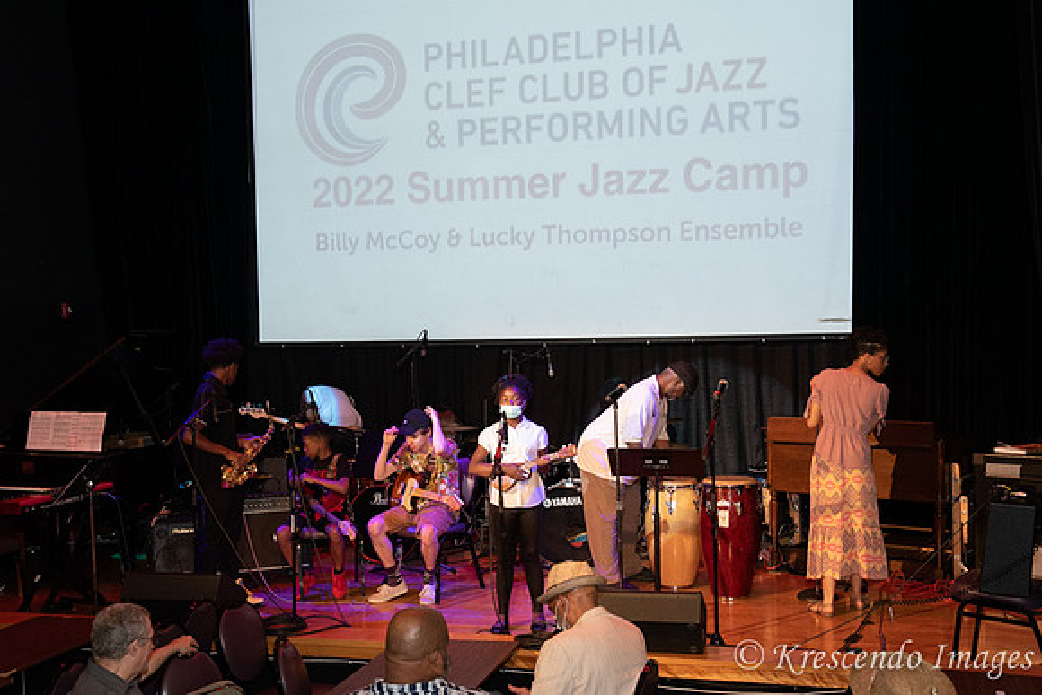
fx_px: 1242
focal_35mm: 43
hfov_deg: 45.5
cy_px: 392
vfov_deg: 31.2
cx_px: 504
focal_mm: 38
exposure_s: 1/125
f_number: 5.6
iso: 3200
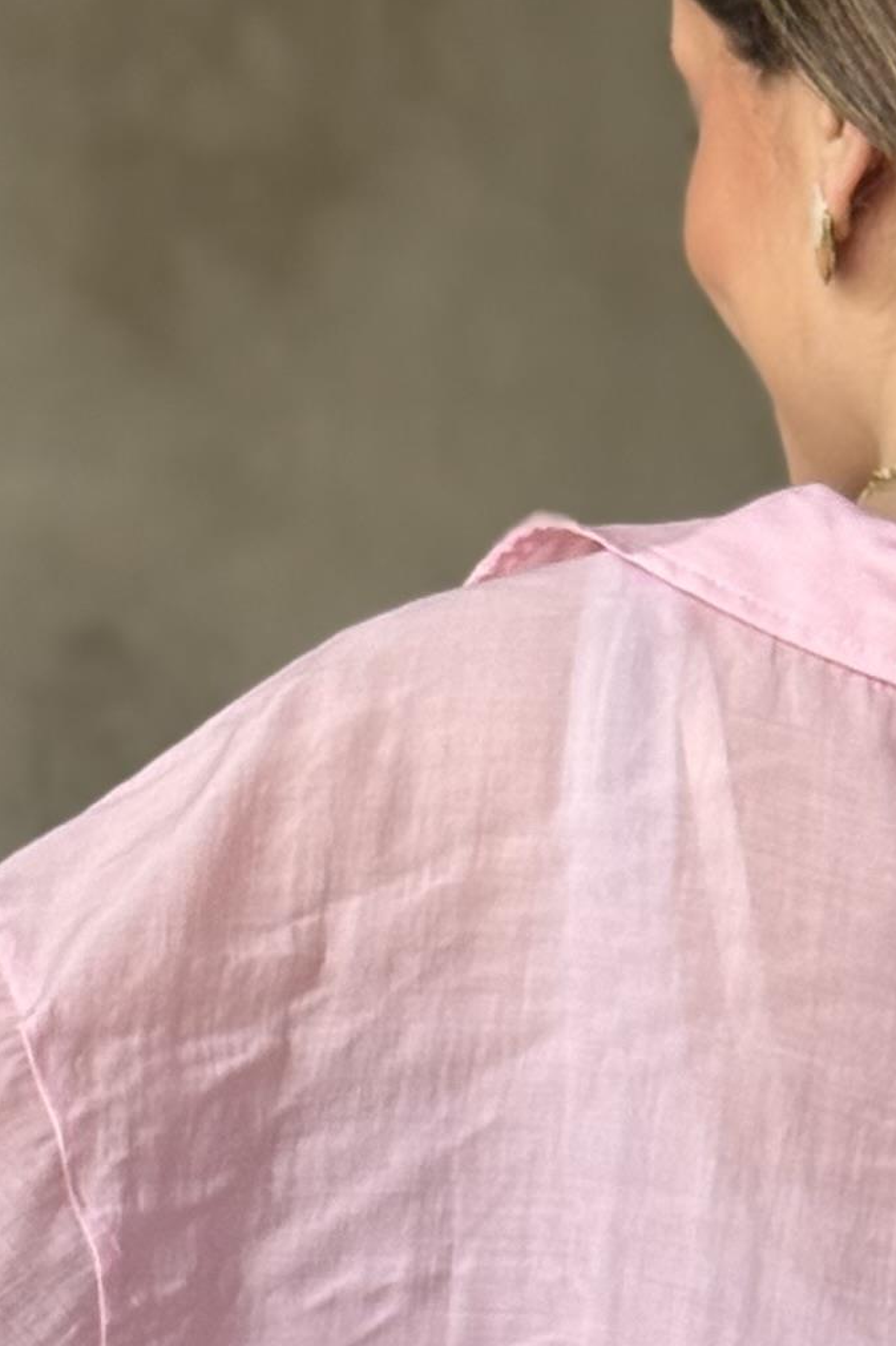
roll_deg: -0.7
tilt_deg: -0.3
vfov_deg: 10.1
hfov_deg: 6.8
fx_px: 7434
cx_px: 1388
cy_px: 1804
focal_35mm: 199
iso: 100
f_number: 1.78
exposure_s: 1/75
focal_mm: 6.76
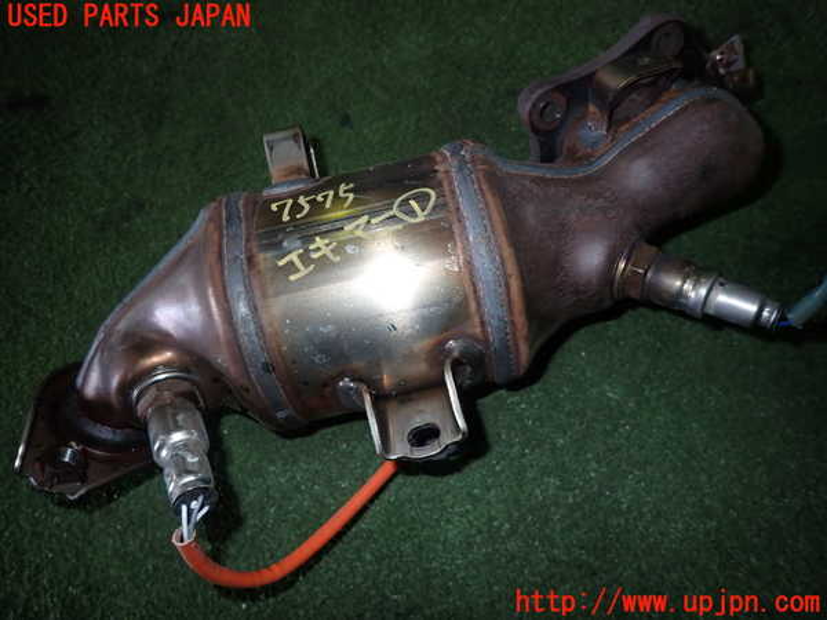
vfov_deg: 54.9
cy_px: 310
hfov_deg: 69.4
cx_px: 414
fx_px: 597
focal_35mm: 25
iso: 200
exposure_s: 1/30
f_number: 5.6
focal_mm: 4.5
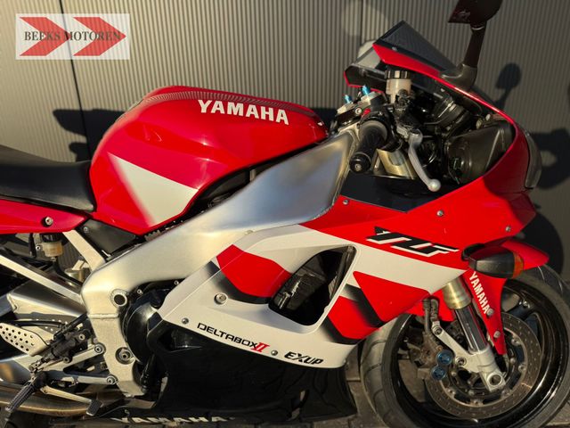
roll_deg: +1.1
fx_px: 395
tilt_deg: -20.0
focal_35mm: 24
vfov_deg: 56.8
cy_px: 214
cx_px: 285
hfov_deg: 71.6
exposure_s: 1/3021
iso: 80
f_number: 1.78
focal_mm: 6.76
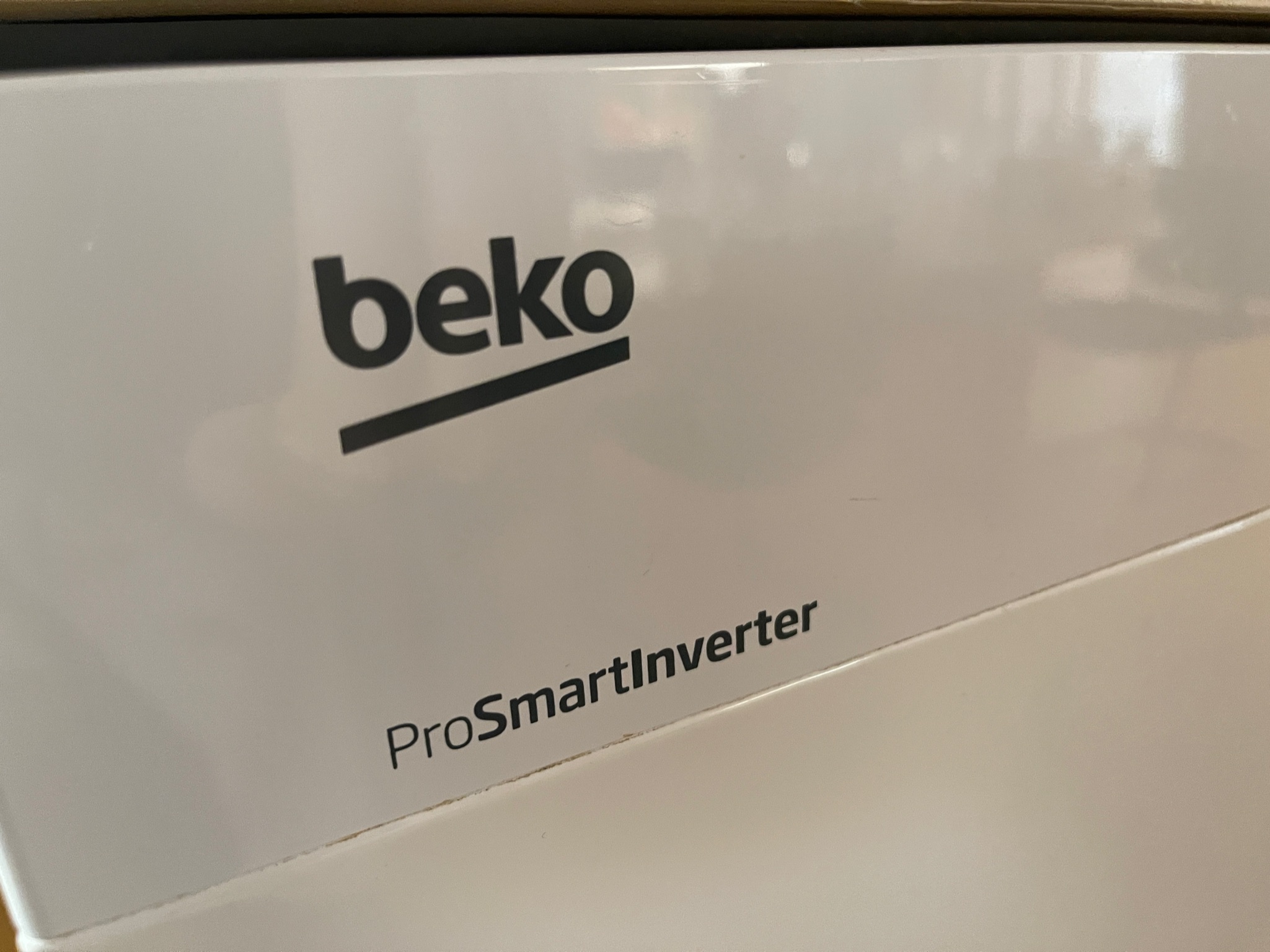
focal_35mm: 26
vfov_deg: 53.0
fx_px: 954
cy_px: 476
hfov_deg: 67.3
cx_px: 635
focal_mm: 5.1
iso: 500
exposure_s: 1/50
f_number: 1.6
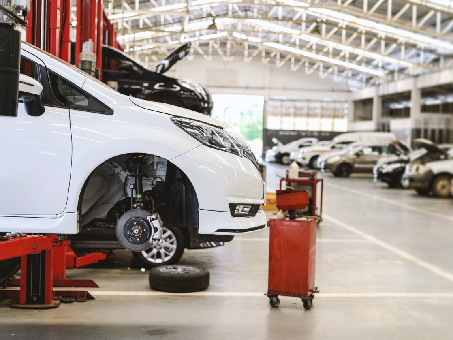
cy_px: 170
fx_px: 720
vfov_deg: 26.6
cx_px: 244
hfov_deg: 34.9
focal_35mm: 55
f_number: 2.5
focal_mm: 50
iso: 100
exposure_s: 1/250
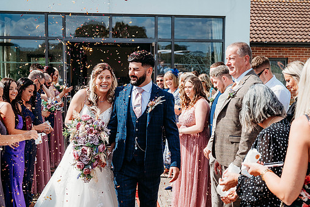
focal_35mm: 54
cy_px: 113
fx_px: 465
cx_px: 172
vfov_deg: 25.0
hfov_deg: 36.9
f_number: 5
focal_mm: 47
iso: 220
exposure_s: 1/800
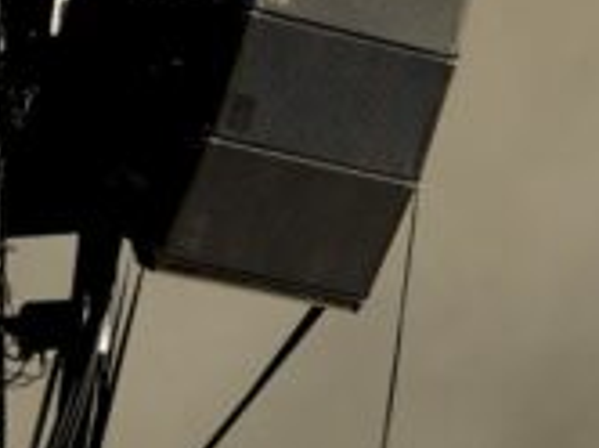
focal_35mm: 688
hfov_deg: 2.9
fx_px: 11892
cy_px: 470
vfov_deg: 2.2
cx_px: 906
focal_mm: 103
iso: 100
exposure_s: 1/200
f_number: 6.3
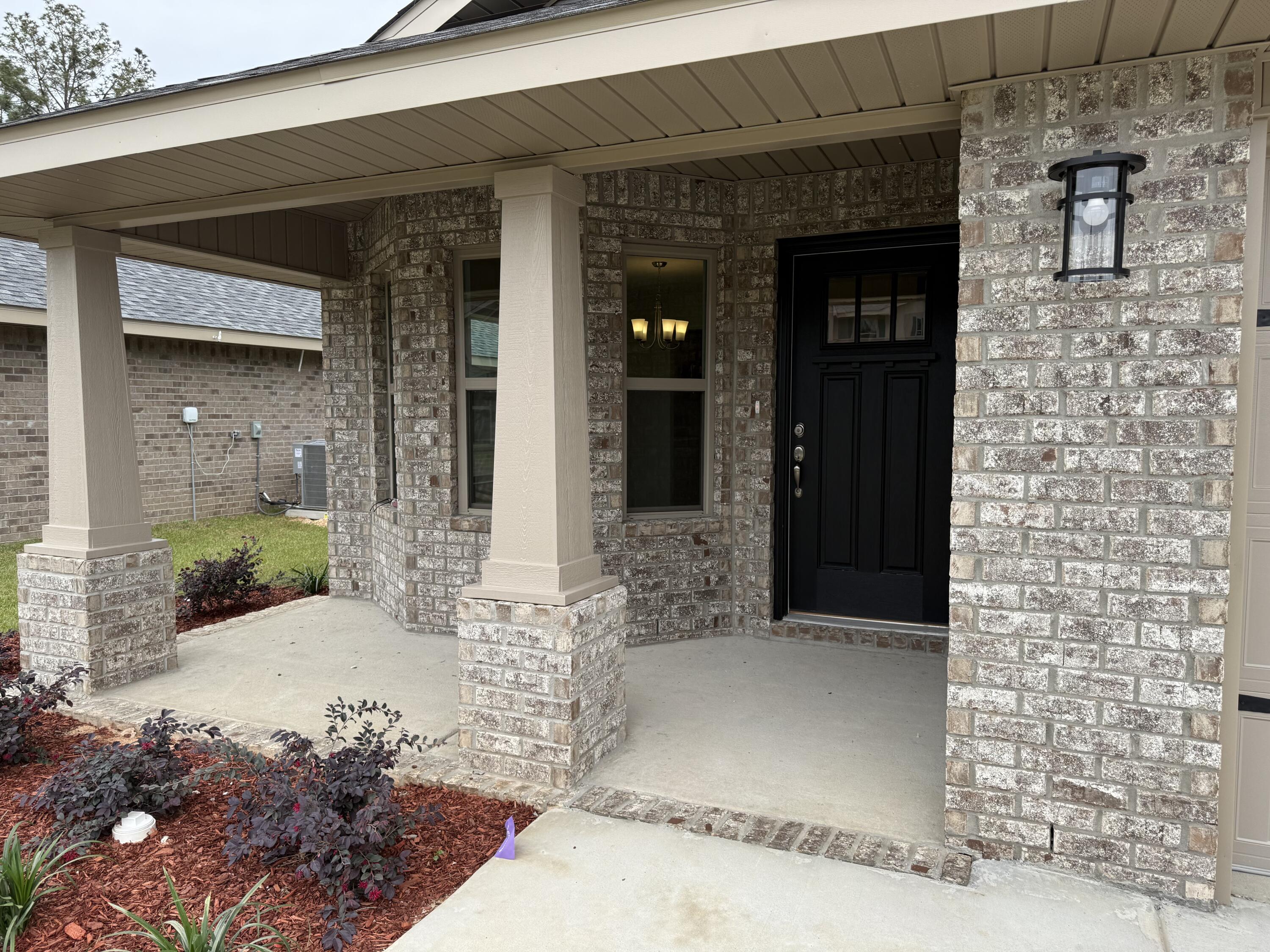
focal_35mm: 24
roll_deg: +0.5
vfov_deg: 56.8
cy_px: 476
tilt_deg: -2.9
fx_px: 881
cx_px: 635
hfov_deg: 71.6
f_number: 1.78
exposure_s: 1/1812
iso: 80
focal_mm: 6.76
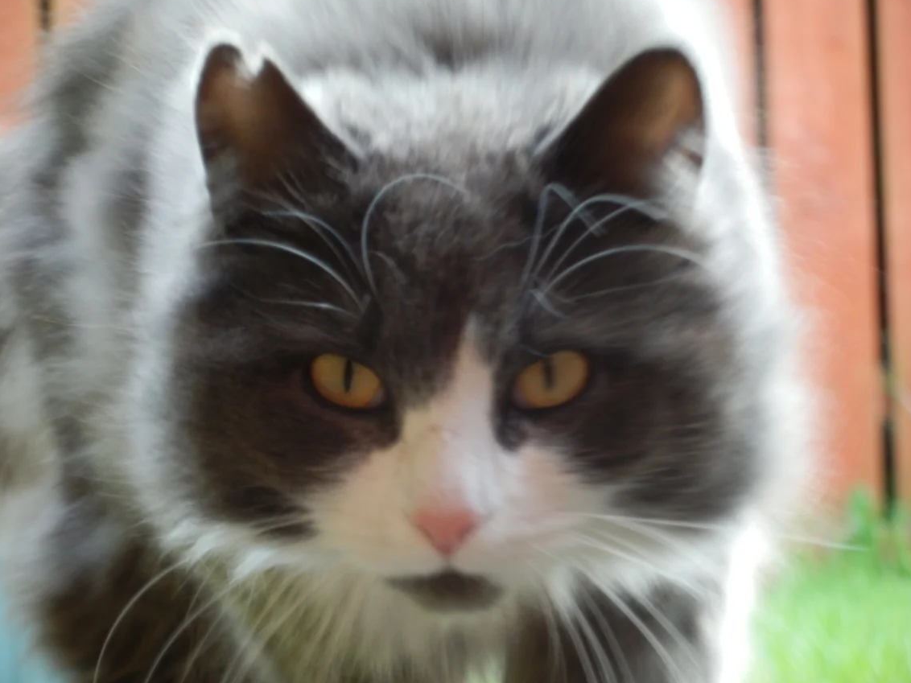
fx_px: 5553
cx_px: 468
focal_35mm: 211
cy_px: 325
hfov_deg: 9.4
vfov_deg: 7.0
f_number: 5.8
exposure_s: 1/15
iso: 200
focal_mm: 35.3
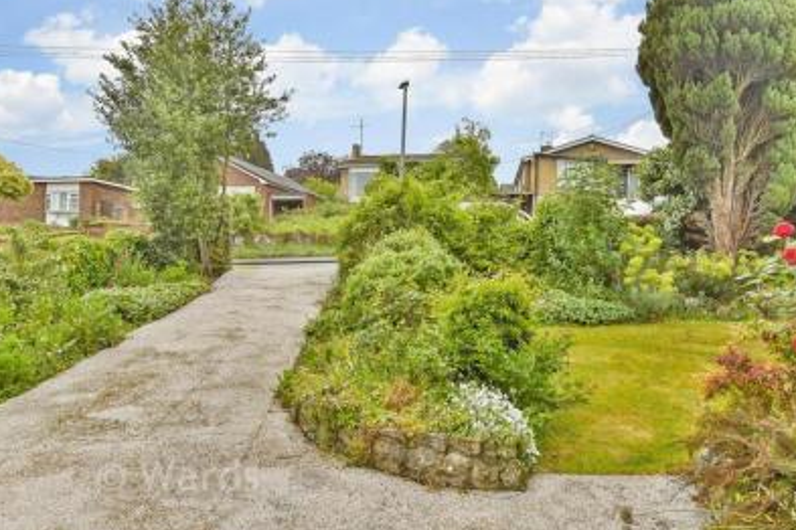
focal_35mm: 23
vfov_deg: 55.1
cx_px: 409
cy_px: 256
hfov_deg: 76.1
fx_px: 509
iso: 500
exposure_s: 1/500
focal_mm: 13
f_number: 7.1
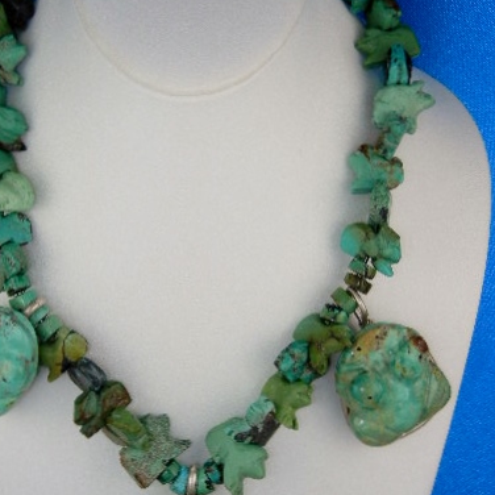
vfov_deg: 33.4
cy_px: 275
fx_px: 825
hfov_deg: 33.3
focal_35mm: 51
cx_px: 190
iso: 160
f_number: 3.6
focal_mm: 6.2
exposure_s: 1/44.3
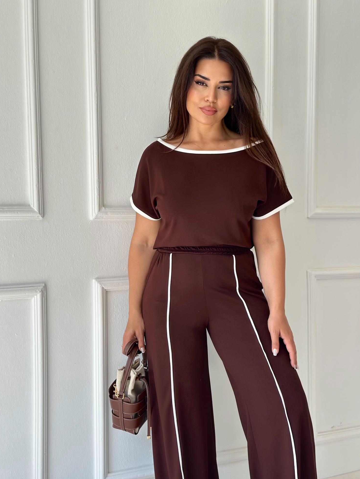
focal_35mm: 49
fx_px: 680
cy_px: 244
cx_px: 181
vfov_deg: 38.9
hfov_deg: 29.7
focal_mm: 6.86
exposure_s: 1/484
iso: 80
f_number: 1.78
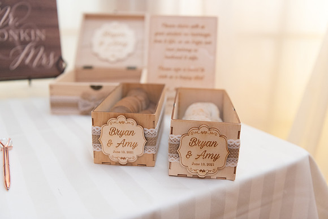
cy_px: 110
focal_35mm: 36
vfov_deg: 36.9
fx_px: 328
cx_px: 164
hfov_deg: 53.1
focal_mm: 36
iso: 900
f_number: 2.8
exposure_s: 1/100
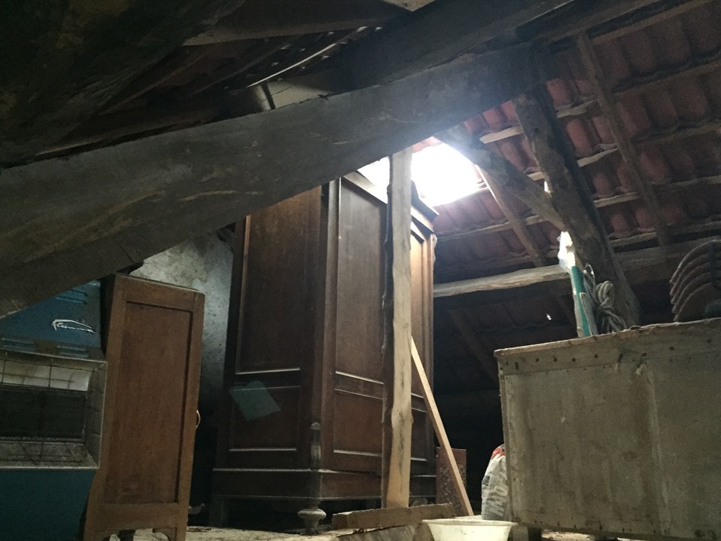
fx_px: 646
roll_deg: -2.0
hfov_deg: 58.4
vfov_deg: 45.4
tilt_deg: +15.1
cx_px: 360
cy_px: 288
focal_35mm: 31
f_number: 2.2
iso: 400
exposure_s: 1/17
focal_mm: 4.15
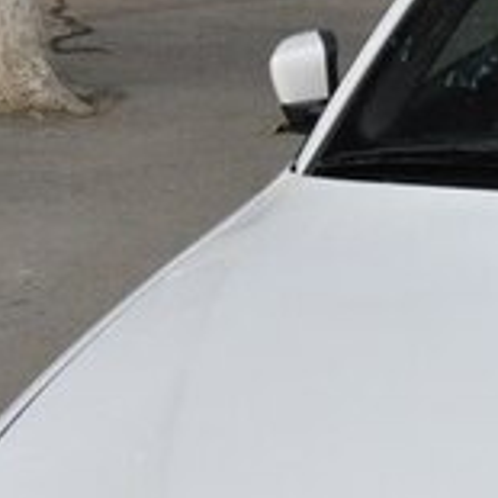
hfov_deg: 11.5
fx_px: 2295
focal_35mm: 141
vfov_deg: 12.3
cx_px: 874
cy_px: 405
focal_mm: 26
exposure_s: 1/1250
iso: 1000
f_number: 6.3
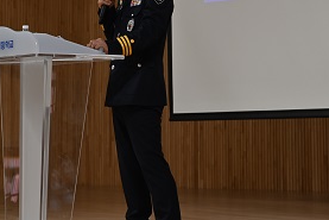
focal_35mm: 120
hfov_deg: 16.9
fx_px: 1097
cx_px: 267
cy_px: -33
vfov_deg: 11.2
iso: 400
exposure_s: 1/160
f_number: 4
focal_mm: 52
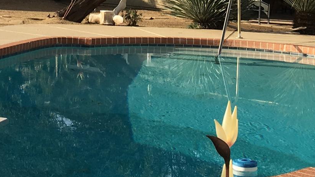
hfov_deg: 18.4
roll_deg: -1.5
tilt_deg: +4.7
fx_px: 969
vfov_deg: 10.0
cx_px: 84
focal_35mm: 116
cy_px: -125
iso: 25
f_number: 2.2
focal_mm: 4.15
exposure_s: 1/1241
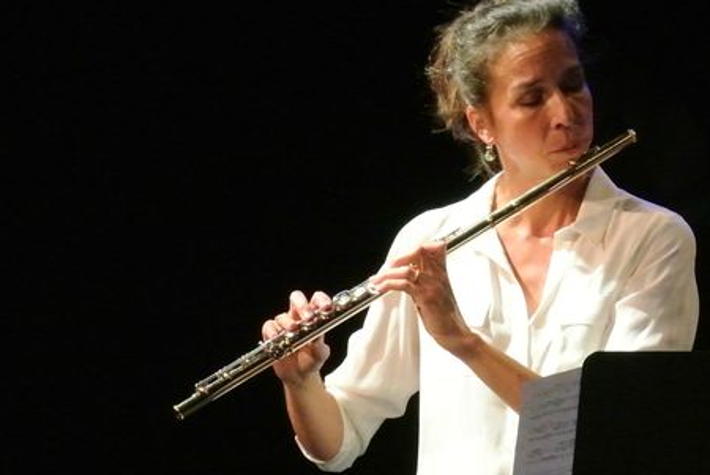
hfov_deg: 6.5
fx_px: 6278
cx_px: 525
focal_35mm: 318
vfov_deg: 4.3
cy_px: 193
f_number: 9
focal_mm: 66.4
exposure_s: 1/80
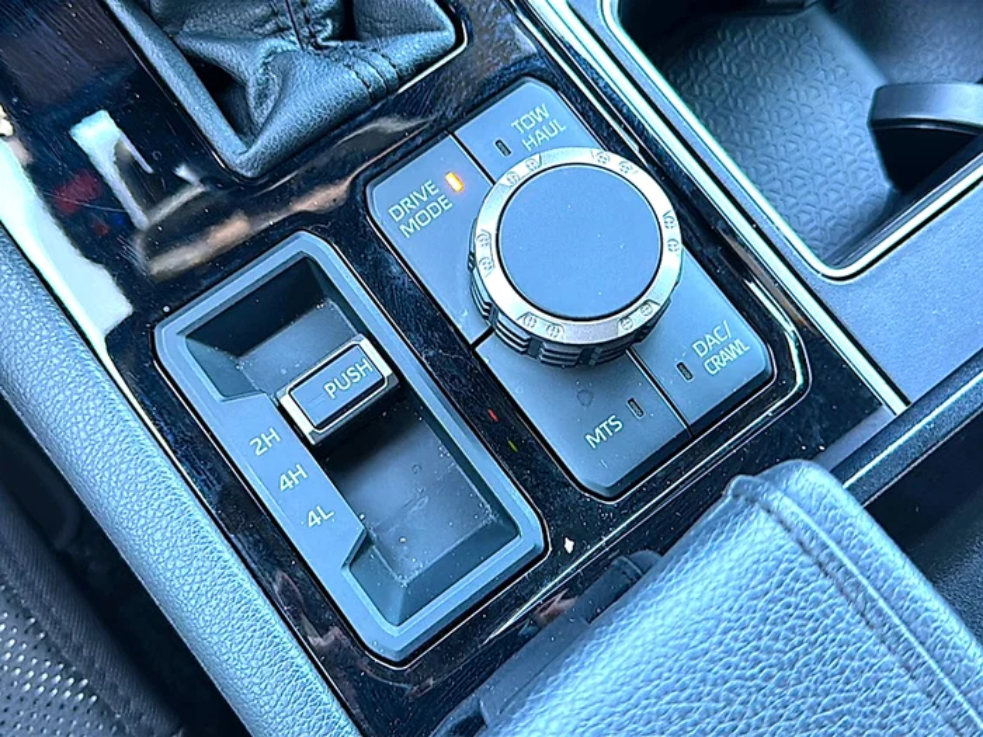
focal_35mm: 35
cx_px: 492
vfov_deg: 40.7
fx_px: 994
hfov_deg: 52.6
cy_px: 368
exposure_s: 1/40
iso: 250
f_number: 1.78
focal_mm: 6.86
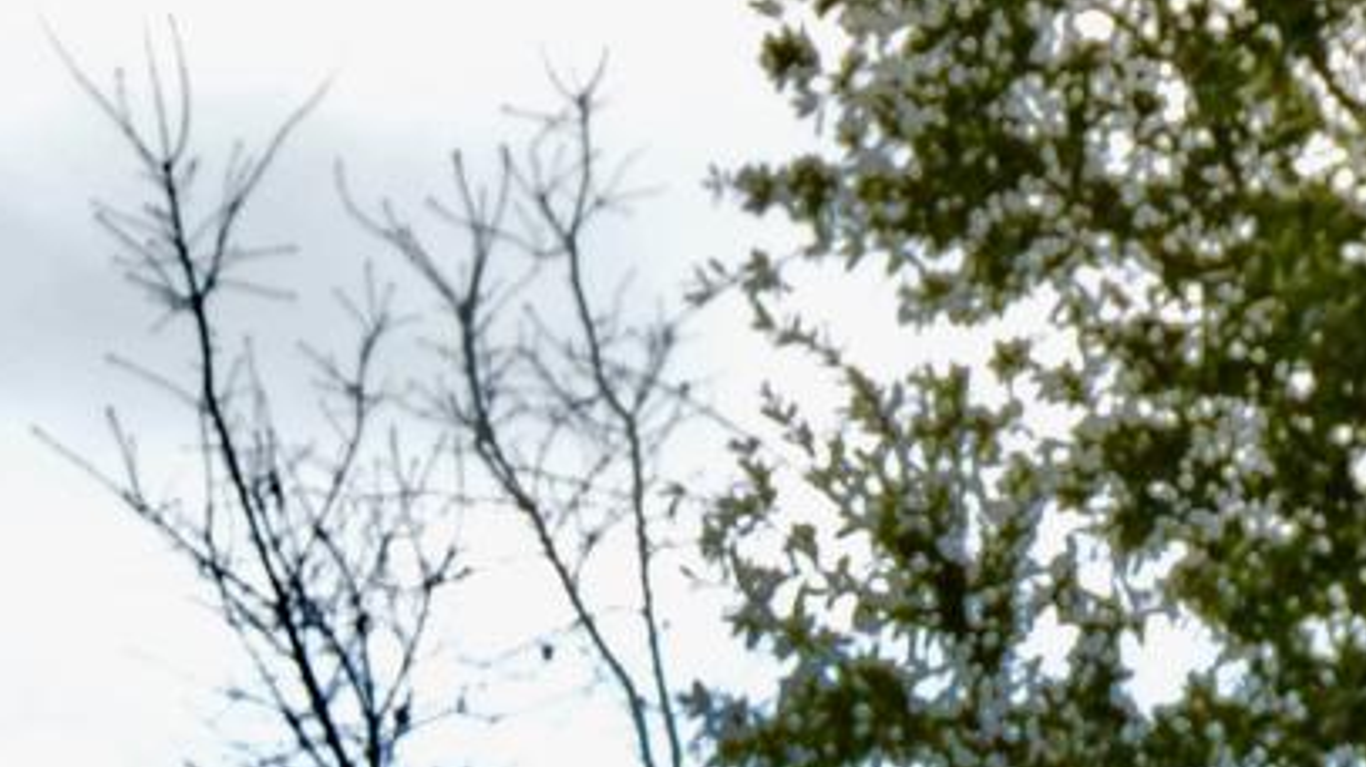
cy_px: 3340
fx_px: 11767
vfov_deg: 3.5
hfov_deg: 6.6
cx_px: -34
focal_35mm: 325
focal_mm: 28
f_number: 8
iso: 100
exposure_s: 1/200
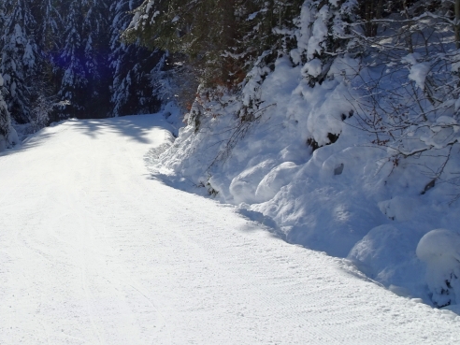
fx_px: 518
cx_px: 96
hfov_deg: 45.6
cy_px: 131
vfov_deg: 36.6
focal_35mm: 39
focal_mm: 4.1
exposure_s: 1/1600
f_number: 3.5
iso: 80
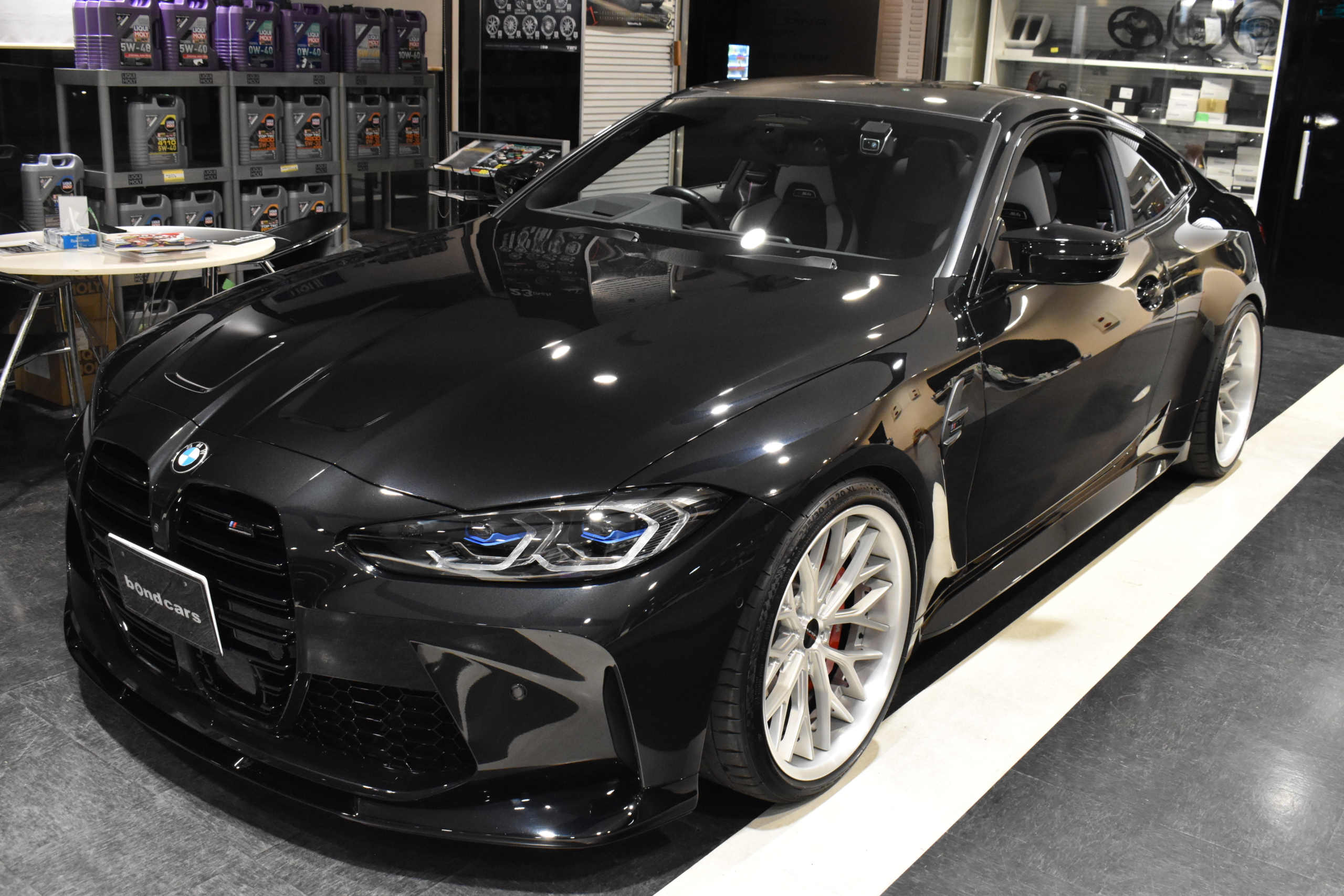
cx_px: 672
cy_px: 448
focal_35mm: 34
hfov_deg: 55.1
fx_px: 1288
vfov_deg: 38.4
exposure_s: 1/40
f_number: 8
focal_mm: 23
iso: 2800
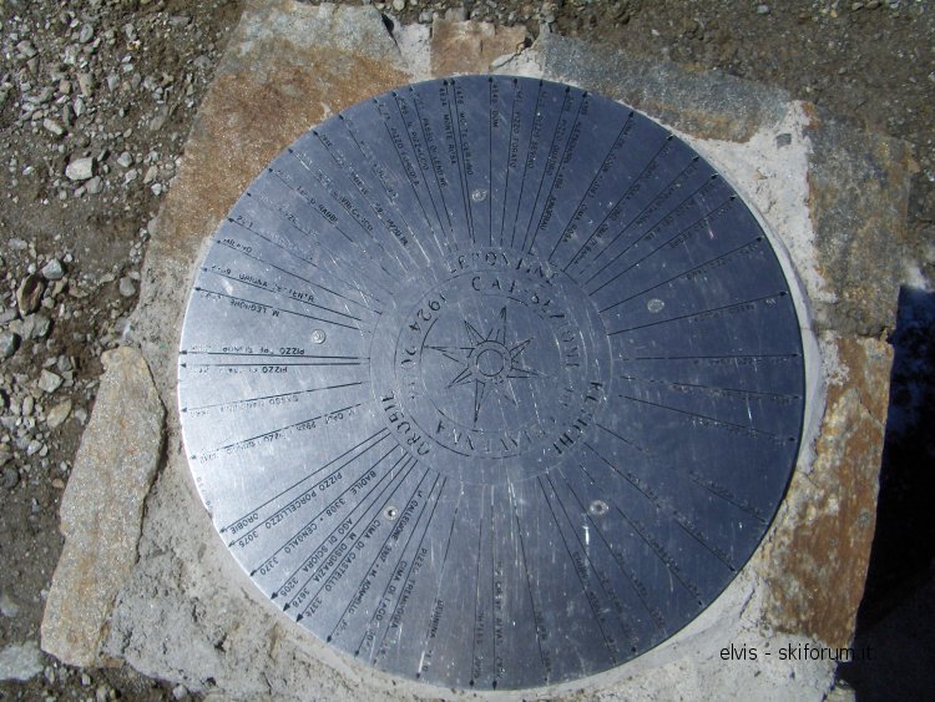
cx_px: 468
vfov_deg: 40.7
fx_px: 946
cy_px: 351
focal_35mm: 35
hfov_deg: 52.6
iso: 100
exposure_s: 1/2041
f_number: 4.3
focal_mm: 5.8
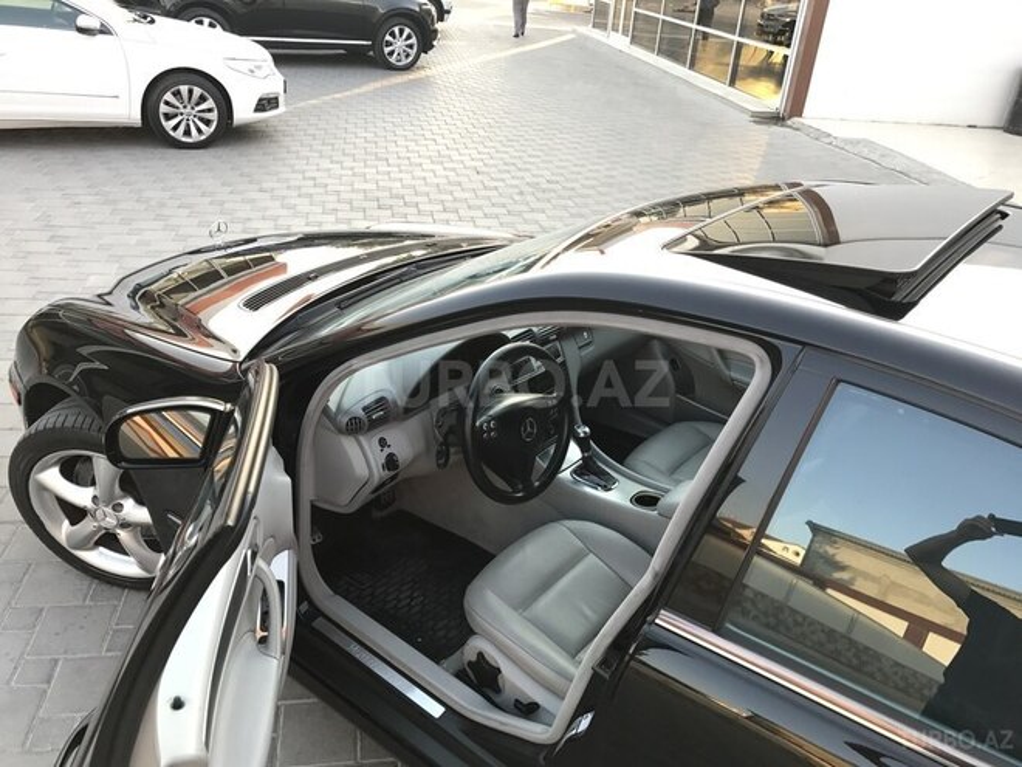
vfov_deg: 49.7
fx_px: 827
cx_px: 511
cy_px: 384
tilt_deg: -27.2
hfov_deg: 63.4
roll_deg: -3.5
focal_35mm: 28
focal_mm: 3.99
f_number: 1.8
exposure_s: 1/100
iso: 25
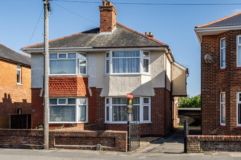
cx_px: 120
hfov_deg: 53.1
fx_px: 241
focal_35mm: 36
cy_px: 80
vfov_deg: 36.9
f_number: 8
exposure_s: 1/800
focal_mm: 24
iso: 400
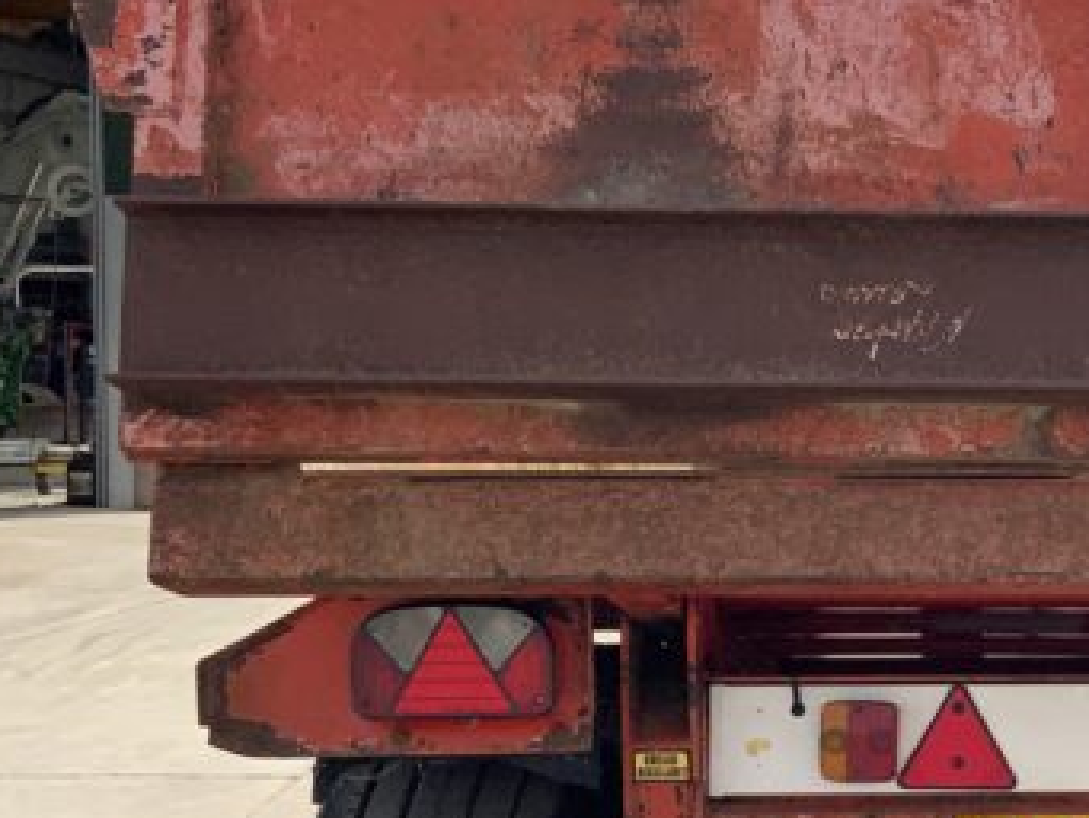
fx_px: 2738
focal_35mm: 87
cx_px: 1191
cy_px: 559
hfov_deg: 21.4
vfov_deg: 16.9
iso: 16
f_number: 1.8
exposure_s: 1/1490
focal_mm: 3
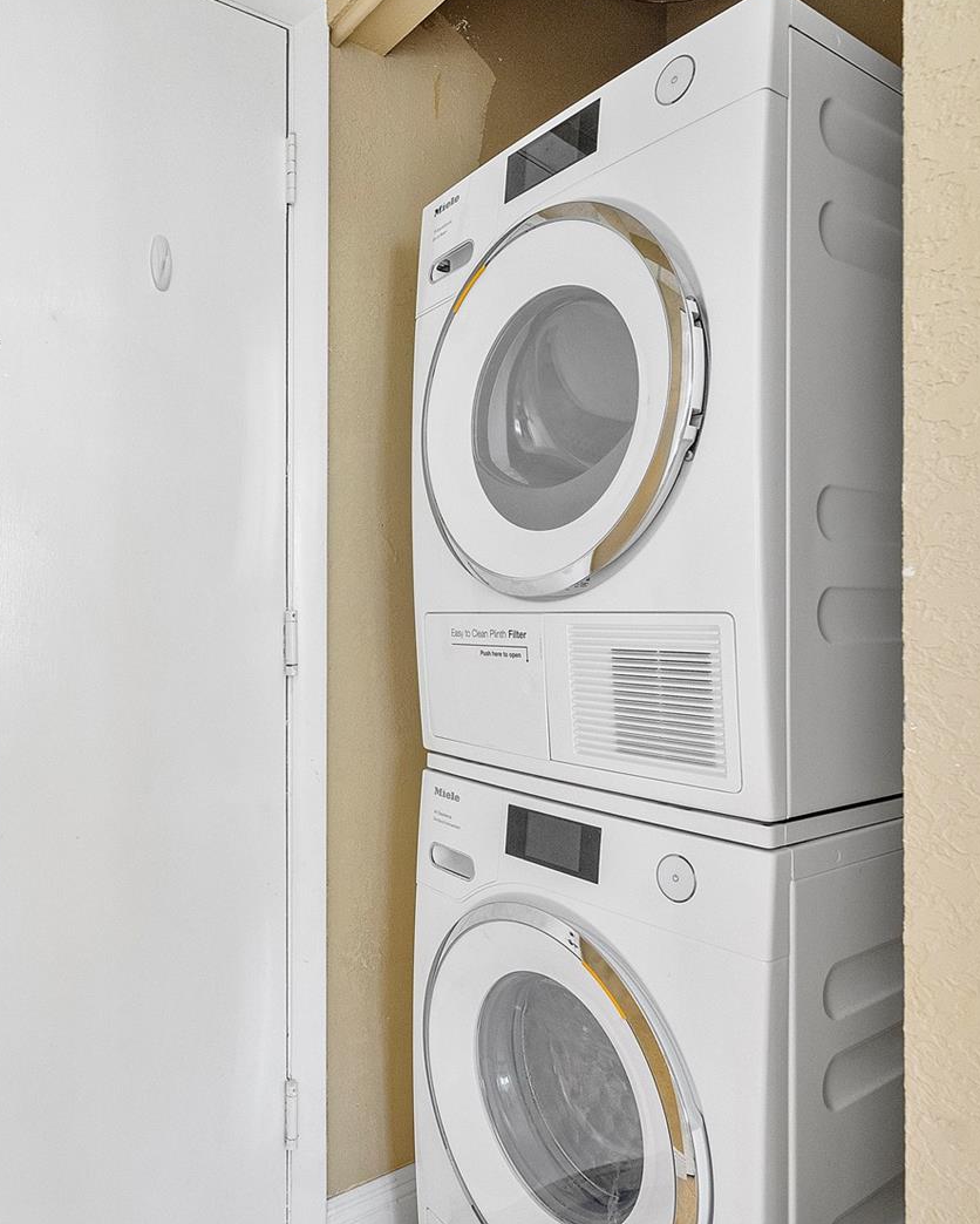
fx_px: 833
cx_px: 395
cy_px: 612
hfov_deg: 60.4
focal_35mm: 23
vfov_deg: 72.6
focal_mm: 16
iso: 2000
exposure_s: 1/30
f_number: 5.6
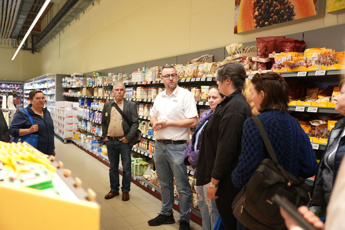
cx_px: 172
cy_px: 115
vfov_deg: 40.9
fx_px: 309
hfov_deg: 58.4
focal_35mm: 32
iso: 400
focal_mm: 32.2
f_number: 2.8
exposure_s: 1/40
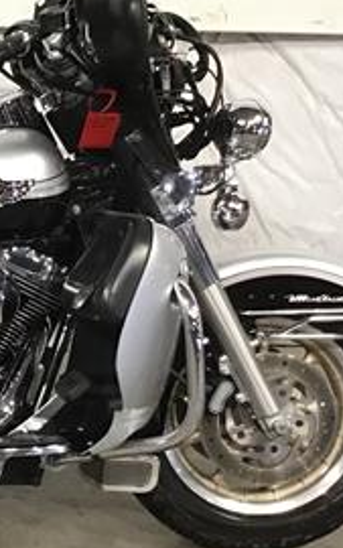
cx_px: -199
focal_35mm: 78
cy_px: 306
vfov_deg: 26.4
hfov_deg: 15.3
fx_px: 1165
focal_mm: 3.3
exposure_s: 1/30
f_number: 2.4
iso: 100
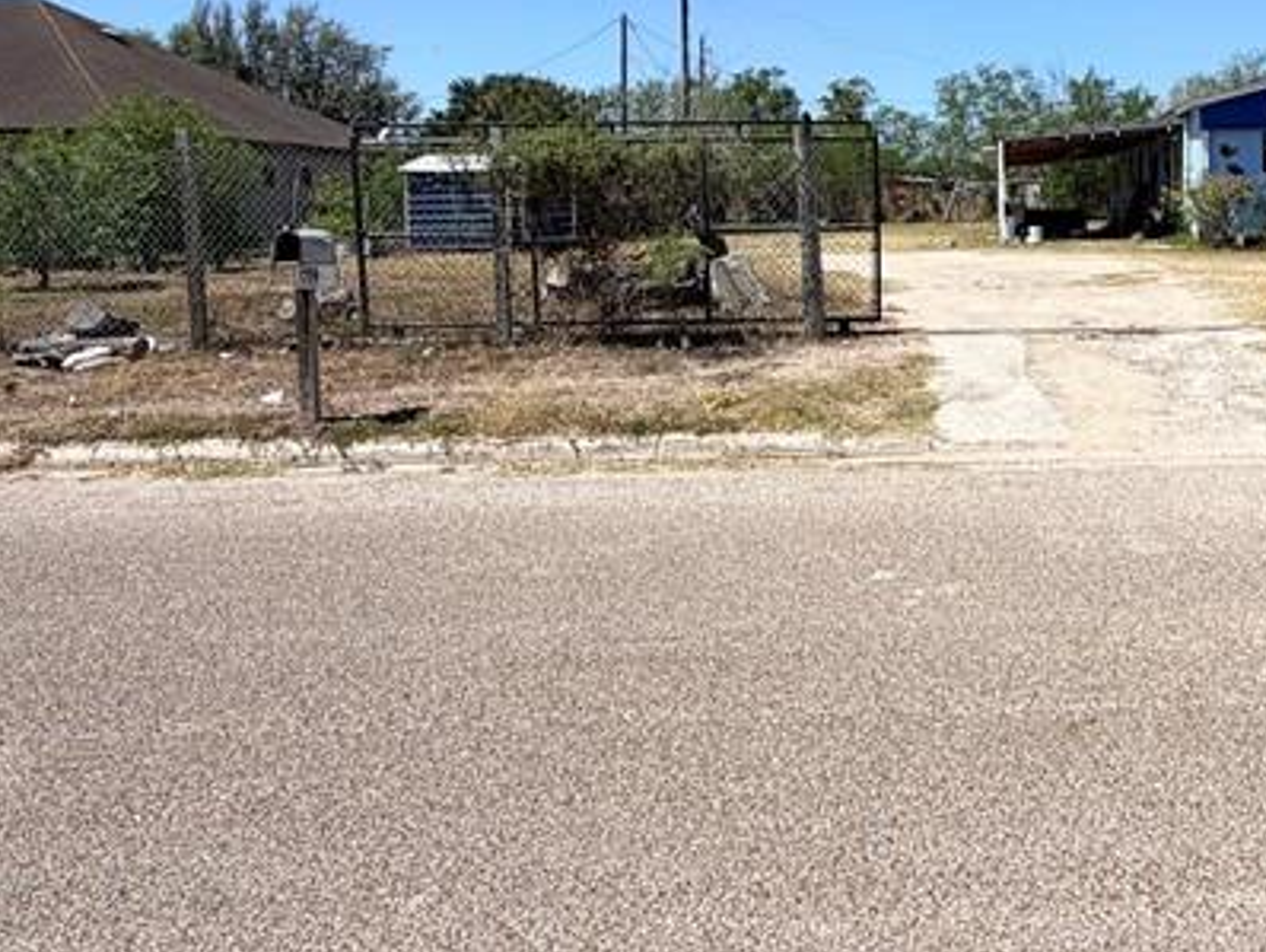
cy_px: 248
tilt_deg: -2.0
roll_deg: +1.1
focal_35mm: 36
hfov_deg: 47.8
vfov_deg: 38.8
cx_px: 1056
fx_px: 1317
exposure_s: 1/1087
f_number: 2.2
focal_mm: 2.22
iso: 20
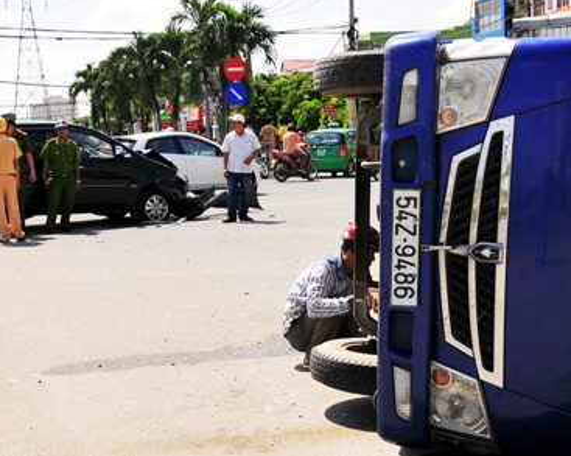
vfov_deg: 27.6
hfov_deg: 34.1
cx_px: 236
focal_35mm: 55
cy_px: 226
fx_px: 929
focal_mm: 32
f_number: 6.3
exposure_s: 1/2500
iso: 320
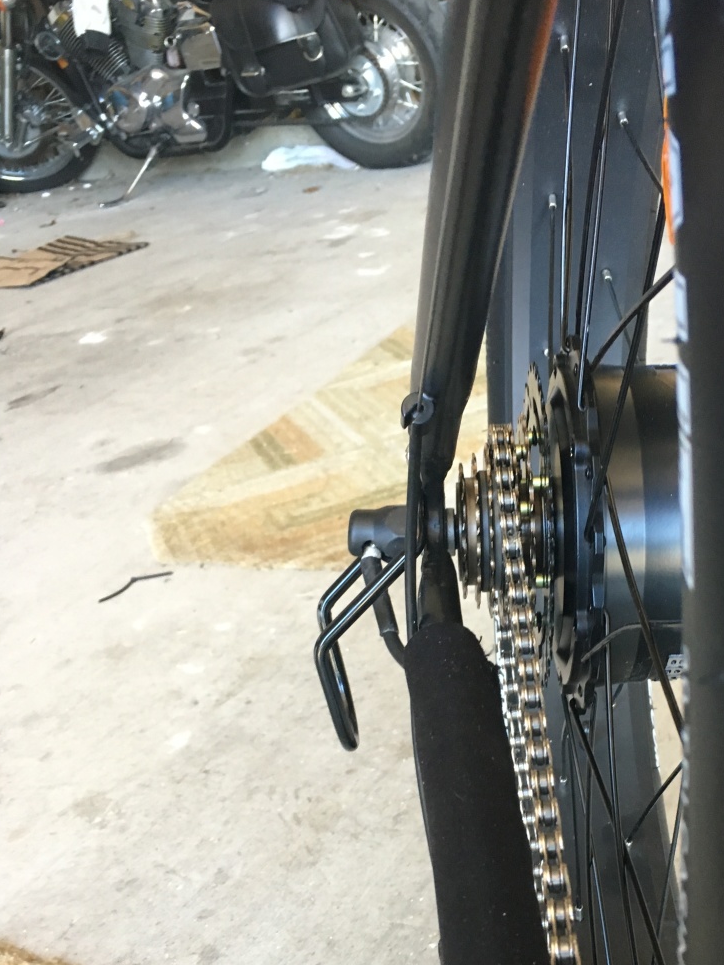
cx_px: 509
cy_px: 656
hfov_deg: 34.7
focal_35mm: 41
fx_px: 1143
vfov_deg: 45.0
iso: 125
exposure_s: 1/30
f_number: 2.2
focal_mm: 4.15
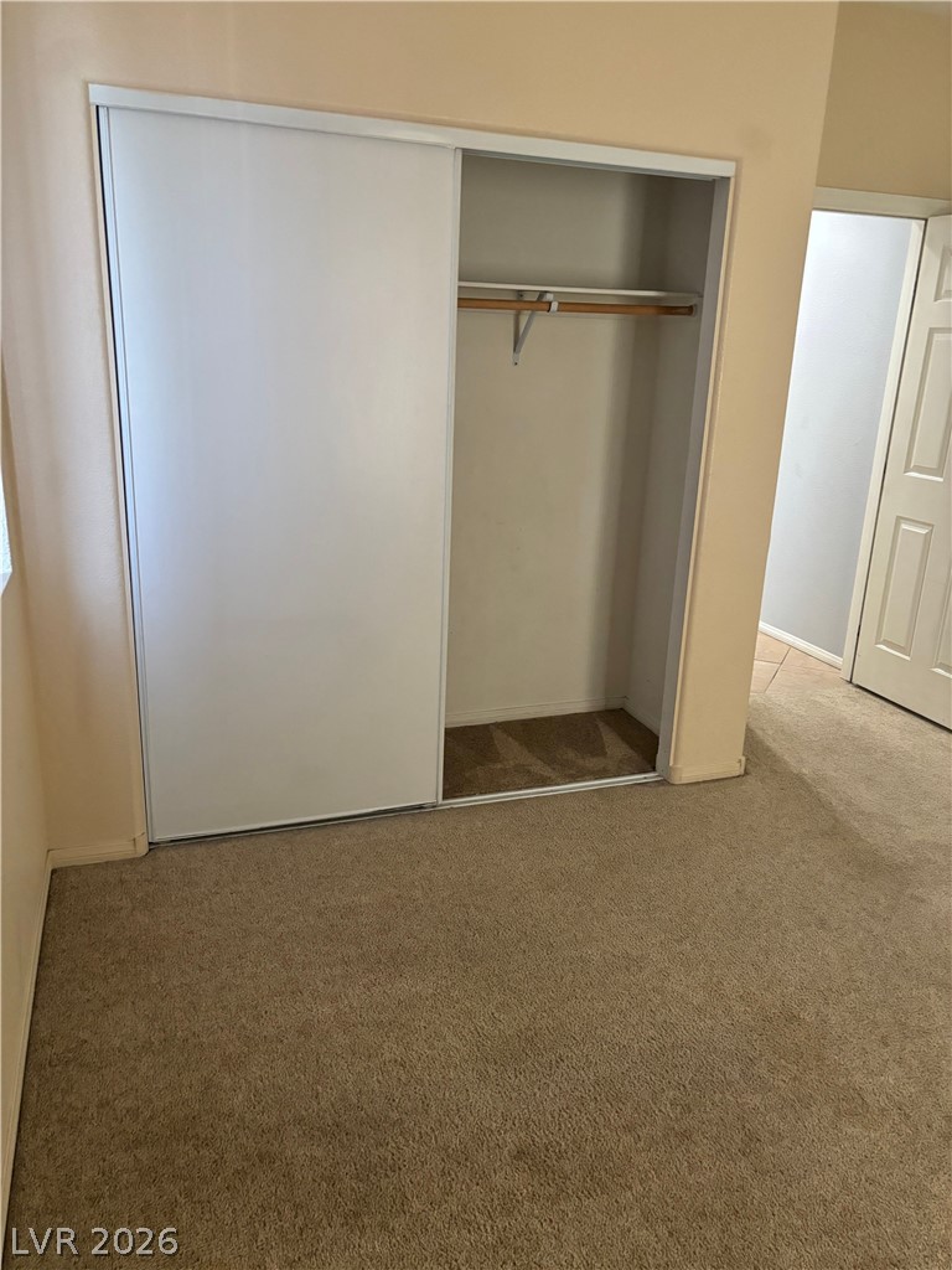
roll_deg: -1.8
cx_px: 476
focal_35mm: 26
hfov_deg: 53.1
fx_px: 953
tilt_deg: -17.0
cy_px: 635
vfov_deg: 67.3
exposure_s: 1/60
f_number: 1.6
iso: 500
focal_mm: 5.96
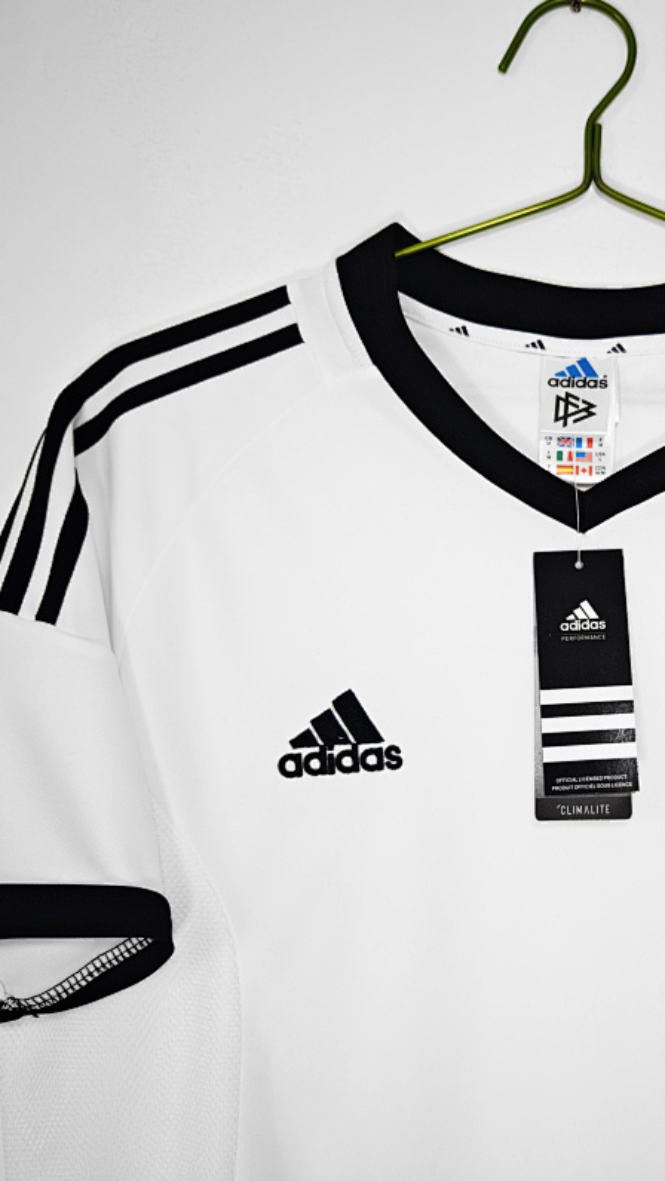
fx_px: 1065
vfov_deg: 58.0
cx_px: 588
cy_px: 592
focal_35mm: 34
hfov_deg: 33.0
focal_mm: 8.67
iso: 88
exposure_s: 1/100
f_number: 1.75
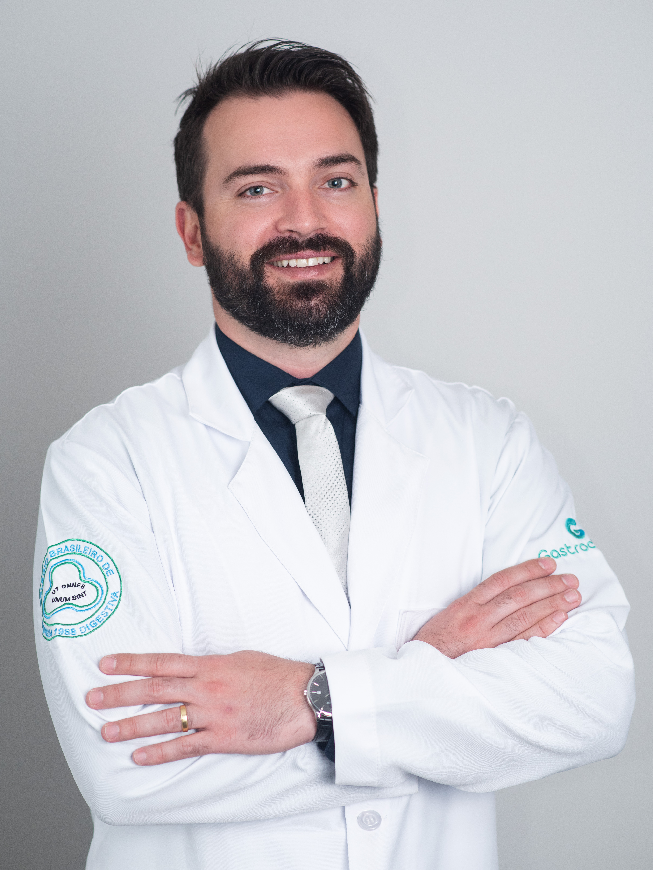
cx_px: 327
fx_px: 2314
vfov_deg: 21.3
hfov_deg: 16.1
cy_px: 434
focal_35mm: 92
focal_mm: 85
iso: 640
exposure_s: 1/250
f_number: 3.2
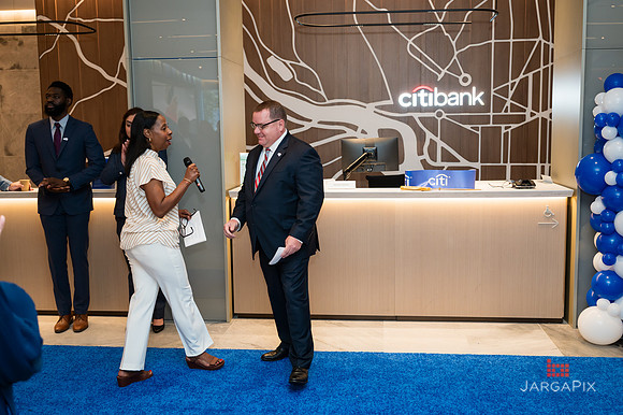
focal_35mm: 36
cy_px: 202
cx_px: 320
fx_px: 622
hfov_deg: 53.2
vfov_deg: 36.8
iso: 400
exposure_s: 1/160
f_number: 3.2
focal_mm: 34
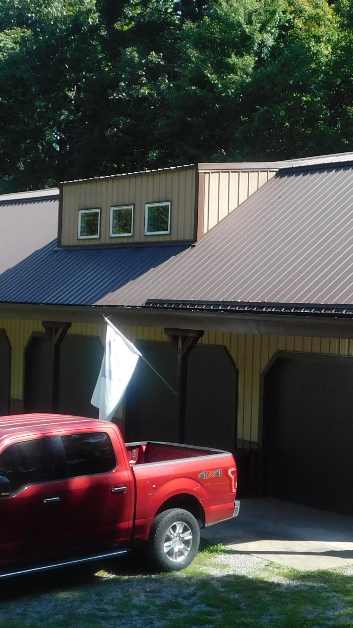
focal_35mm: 71
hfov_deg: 16.9
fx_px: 1182
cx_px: 266
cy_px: 299
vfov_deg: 29.7
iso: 125
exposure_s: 1/400
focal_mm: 6.3
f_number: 3.5
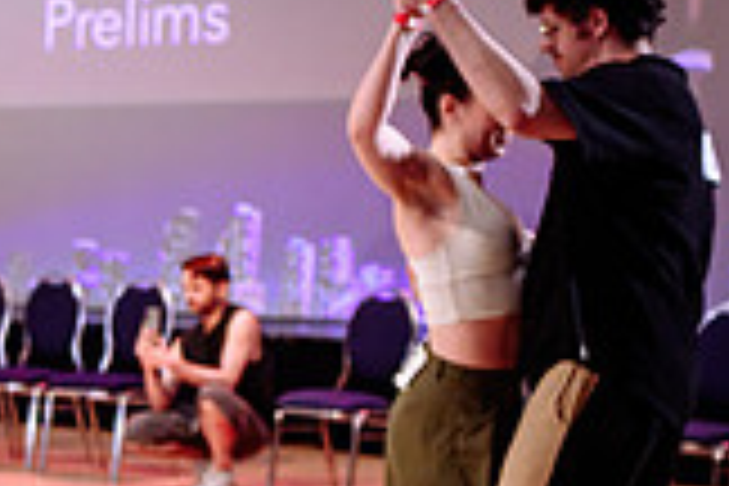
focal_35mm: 116
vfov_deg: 11.6
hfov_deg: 15.3
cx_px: -568
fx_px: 2349
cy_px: 541
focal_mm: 28
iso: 1600
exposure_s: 1/320
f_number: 2
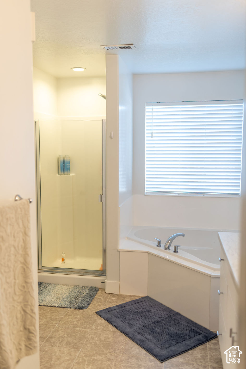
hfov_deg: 37.9
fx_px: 359
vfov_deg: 54.4
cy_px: 184
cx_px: 123
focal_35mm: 35
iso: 640
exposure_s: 1/200
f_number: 2.5
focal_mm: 35
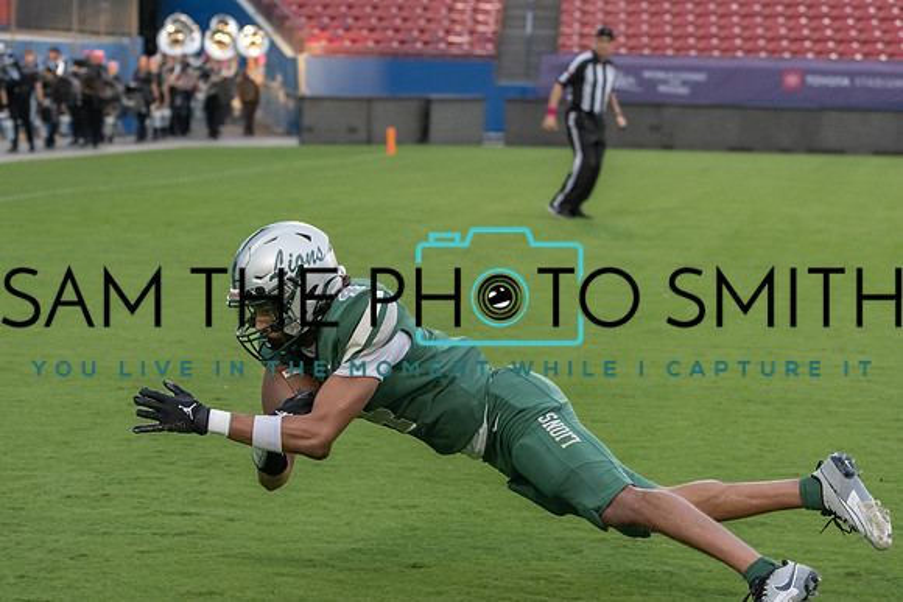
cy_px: 306
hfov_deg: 16.0
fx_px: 3214
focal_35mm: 128
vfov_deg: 10.7
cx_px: 428
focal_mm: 100
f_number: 5.6
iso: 2500
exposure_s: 1/1250
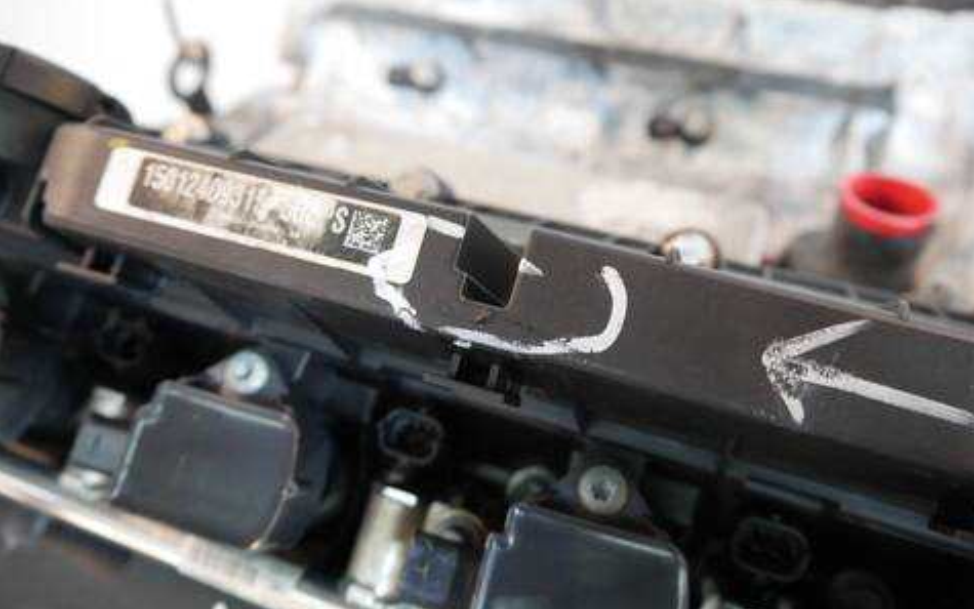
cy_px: 262
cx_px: 488
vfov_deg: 41.8
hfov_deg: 62.9
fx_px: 796
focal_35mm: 30
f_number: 3.5
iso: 1000
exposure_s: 1/60
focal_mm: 14
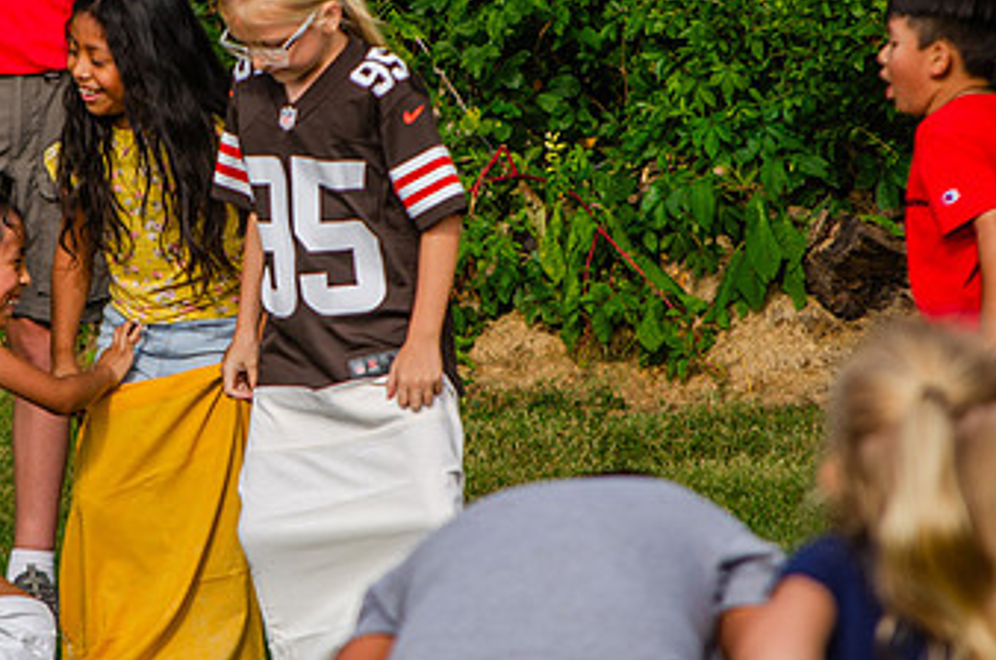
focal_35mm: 450
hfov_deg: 4.6
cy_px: 221
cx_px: 186
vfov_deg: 3.0
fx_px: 12426
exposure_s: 1/640
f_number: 6.3
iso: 200
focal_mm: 175
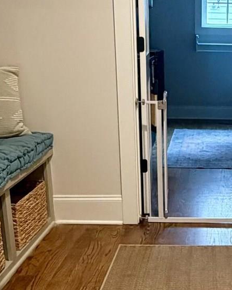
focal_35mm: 57
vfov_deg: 32.9
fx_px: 489
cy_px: 173
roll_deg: -0.7
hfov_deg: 25.6
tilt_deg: -15.0
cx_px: 222
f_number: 2.2
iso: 320
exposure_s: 1/60
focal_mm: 2.22
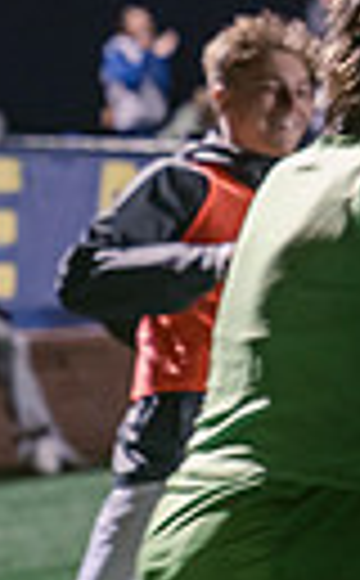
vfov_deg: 6.5
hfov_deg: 3.9
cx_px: 1215
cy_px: 501
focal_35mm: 322
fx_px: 5083
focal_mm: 70
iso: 2500
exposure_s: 1/125
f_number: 3.5
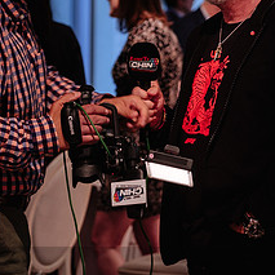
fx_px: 2633
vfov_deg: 6.0
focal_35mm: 293
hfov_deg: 6.0
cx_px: 160
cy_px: 94
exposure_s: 1/60
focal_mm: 74.4
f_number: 2.8
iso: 200
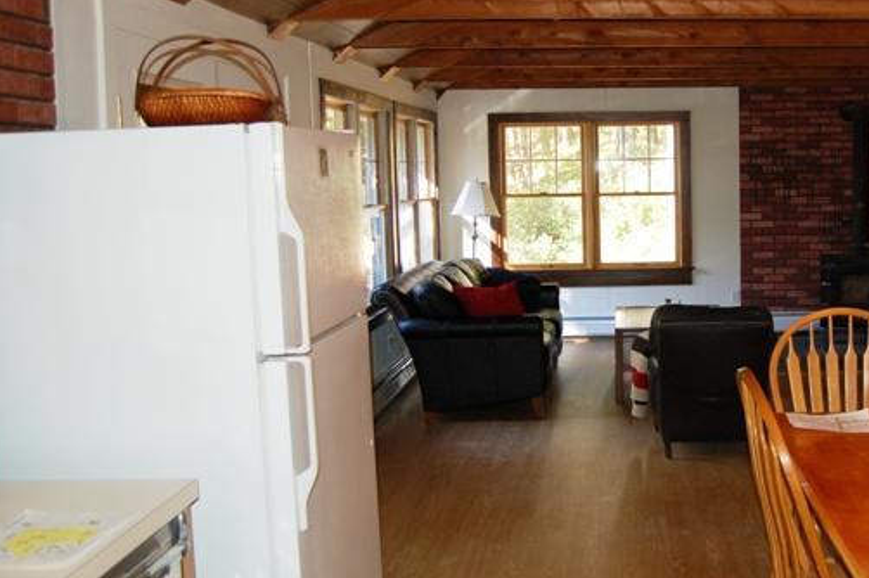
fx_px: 1037
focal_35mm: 43
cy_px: 222
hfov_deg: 43.6
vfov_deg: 31.0
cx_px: 679
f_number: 3.5
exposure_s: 1/60
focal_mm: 18
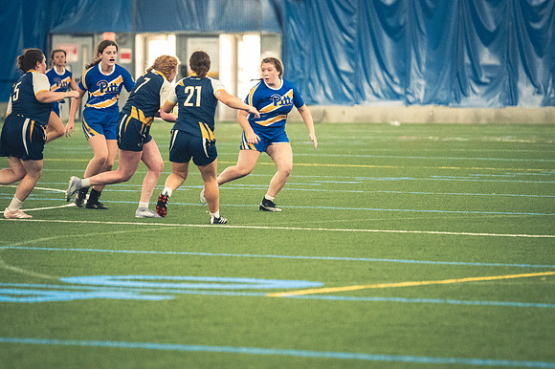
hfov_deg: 6.9
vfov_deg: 4.6
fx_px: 4622
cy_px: 184
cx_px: 278
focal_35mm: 300
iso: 12800
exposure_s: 1/500
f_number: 2.8
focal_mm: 200
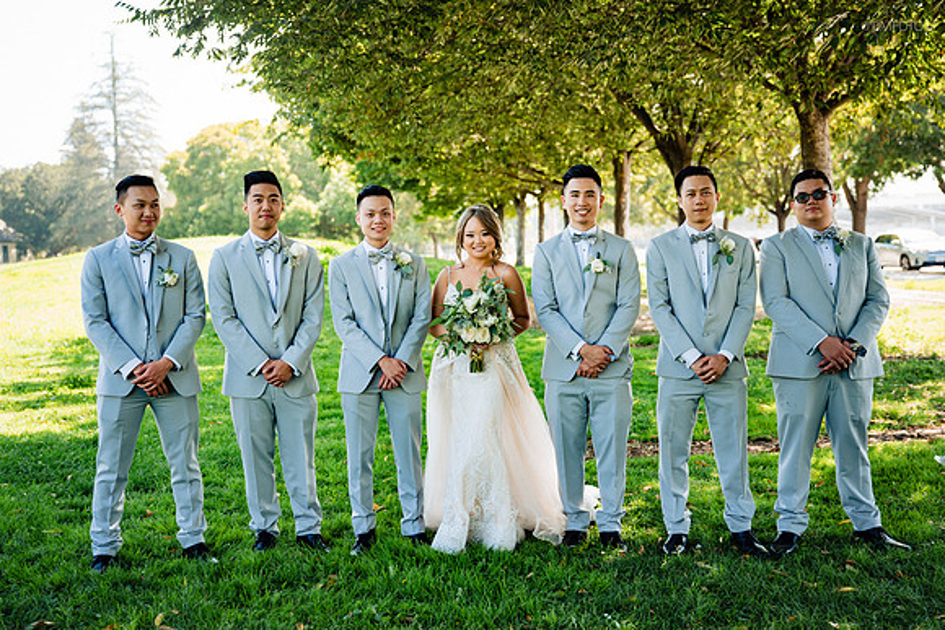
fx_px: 1208
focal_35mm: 46
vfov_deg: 29.3
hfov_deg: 42.7
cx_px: 472
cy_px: 315
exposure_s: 1/250
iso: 200
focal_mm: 46
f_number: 2.8
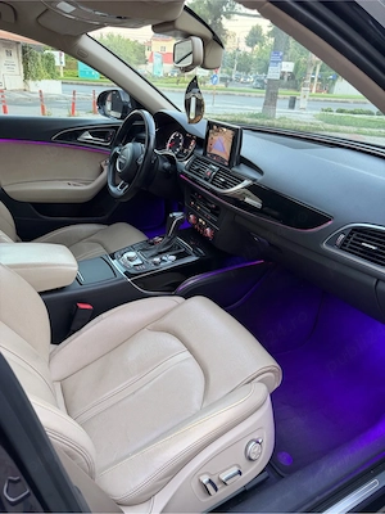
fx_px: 356
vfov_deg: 71.6
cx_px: 192
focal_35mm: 24
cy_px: 257
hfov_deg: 56.8
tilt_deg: -27.2
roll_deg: -5.0
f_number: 1.78
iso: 400
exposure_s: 1/60
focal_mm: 6.76
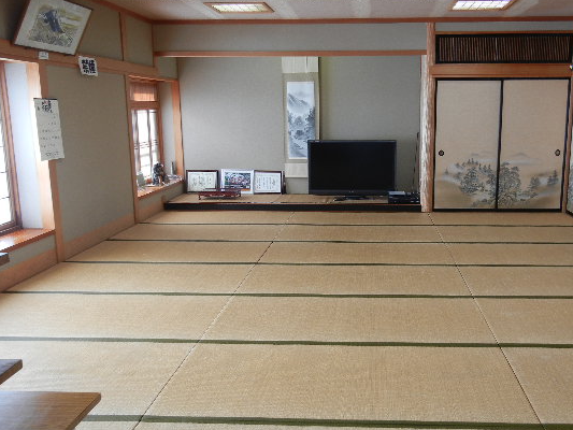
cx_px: 341
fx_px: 596
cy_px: 227
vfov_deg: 39.7
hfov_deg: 51.0
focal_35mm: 36
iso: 160
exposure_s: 1/36.3
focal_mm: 5.4
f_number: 3.5
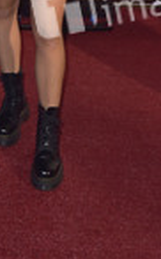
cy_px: -92
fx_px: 668
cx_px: -40
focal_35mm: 95
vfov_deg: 19.8
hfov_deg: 13.3
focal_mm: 34
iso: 400
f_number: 5.6
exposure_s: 1/250
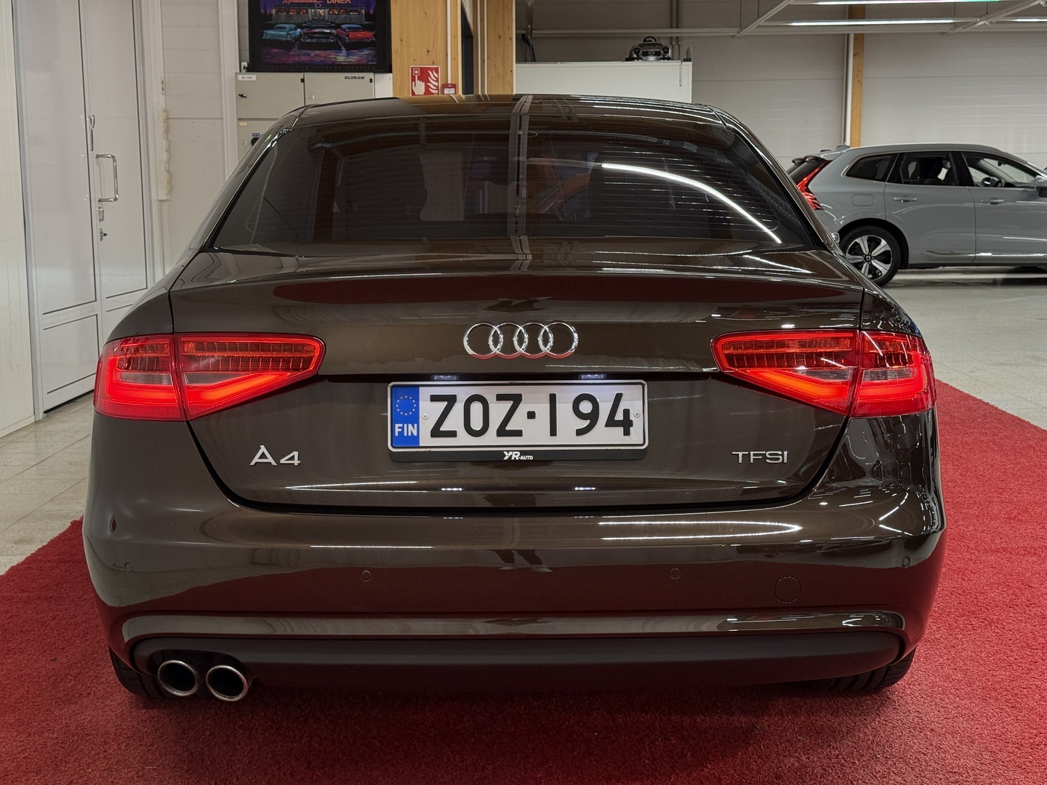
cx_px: 524
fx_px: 1452
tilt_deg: -7.5
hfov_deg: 39.7
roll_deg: +0.0
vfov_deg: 30.3
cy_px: 392
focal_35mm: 48
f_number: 1.78
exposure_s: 1/81
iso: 160
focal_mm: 6.76
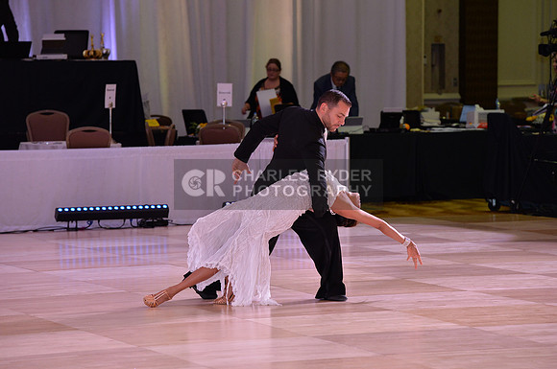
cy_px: 184
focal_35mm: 175
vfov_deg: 7.8
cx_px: 278
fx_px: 2704
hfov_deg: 11.8
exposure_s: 1/250
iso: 1600
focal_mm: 175
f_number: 4.5
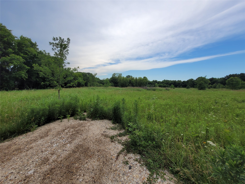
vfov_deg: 89.9
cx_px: 122
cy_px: 92
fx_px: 92
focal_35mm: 13
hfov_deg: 106.2
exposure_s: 1/1686
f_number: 2.2
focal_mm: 1.74
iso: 40
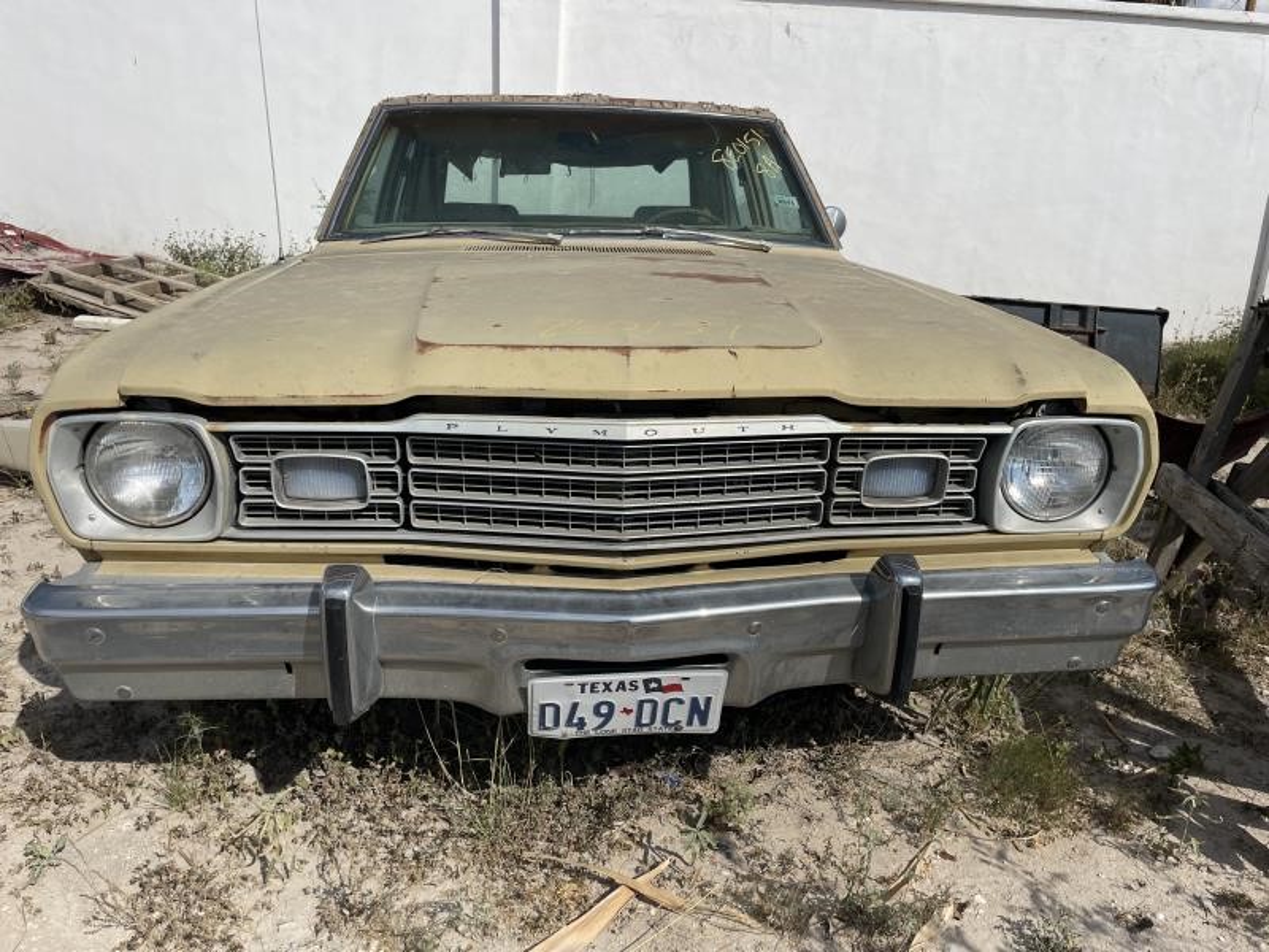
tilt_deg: -17.0
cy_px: 476
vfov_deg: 53.1
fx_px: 953
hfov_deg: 67.3
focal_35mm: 26
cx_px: 634
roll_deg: -2.7
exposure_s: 1/7813
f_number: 1.6
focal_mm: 4.2
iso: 32
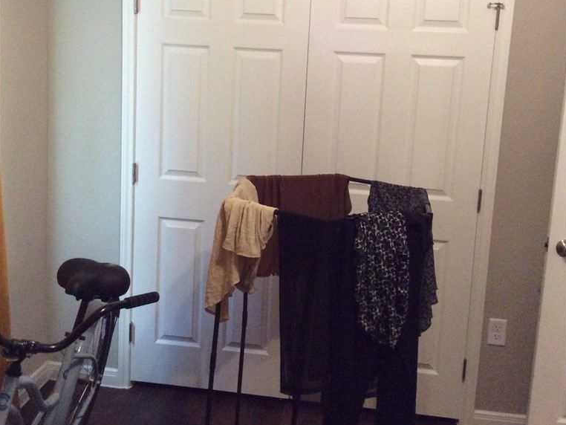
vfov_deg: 33.4
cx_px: 284
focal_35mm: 43
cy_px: 152
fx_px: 703
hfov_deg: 43.8
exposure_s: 1/24
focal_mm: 3.3
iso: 250
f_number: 2.4
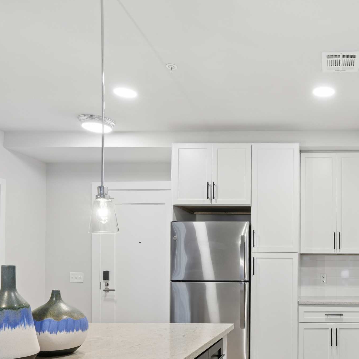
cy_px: 265
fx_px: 364
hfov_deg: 45.1
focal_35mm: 31
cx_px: 352
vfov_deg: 50.5
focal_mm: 16
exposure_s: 1
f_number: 11
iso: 100
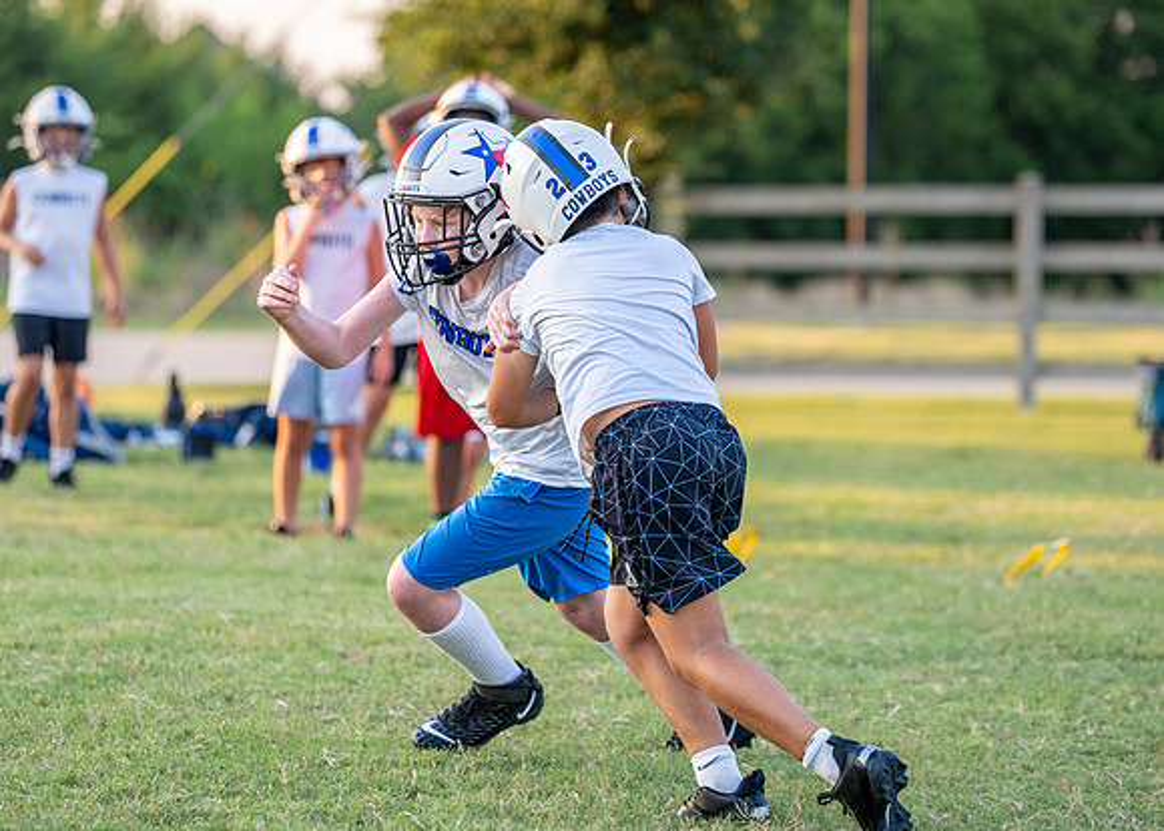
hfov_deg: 12.3
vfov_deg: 8.8
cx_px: 582
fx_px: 5407
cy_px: 375
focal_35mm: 164
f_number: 2.8
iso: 500
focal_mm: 135
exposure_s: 1/1000
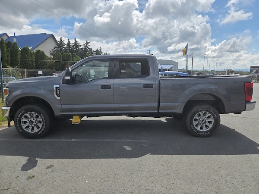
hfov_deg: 73.9
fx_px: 172
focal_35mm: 23
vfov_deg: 58.9
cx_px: 130
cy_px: 97
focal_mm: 5.4
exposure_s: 1/2921
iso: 32
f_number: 1.8
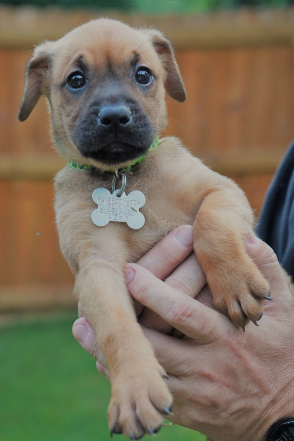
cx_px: 147
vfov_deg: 27.0
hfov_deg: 18.2
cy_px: 220
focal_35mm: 75
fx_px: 919
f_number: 4
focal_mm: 50
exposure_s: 1/160
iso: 1000
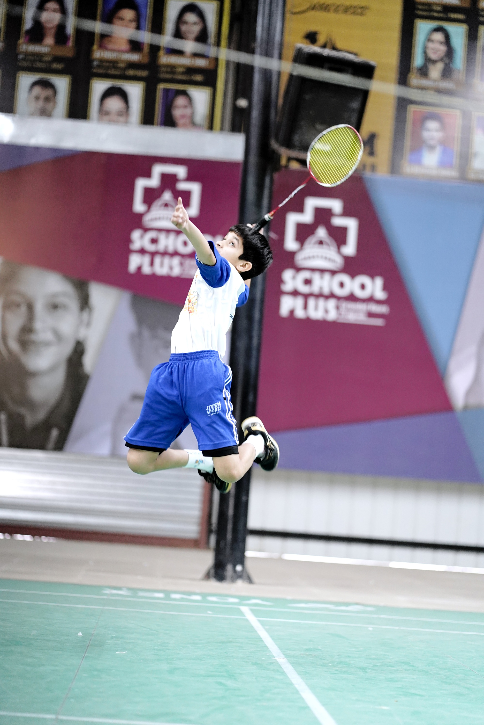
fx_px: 1714
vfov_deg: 23.9
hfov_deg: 16.1
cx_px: 242
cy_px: 362
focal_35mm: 85
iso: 3200
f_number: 1.8
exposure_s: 1/500
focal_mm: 85
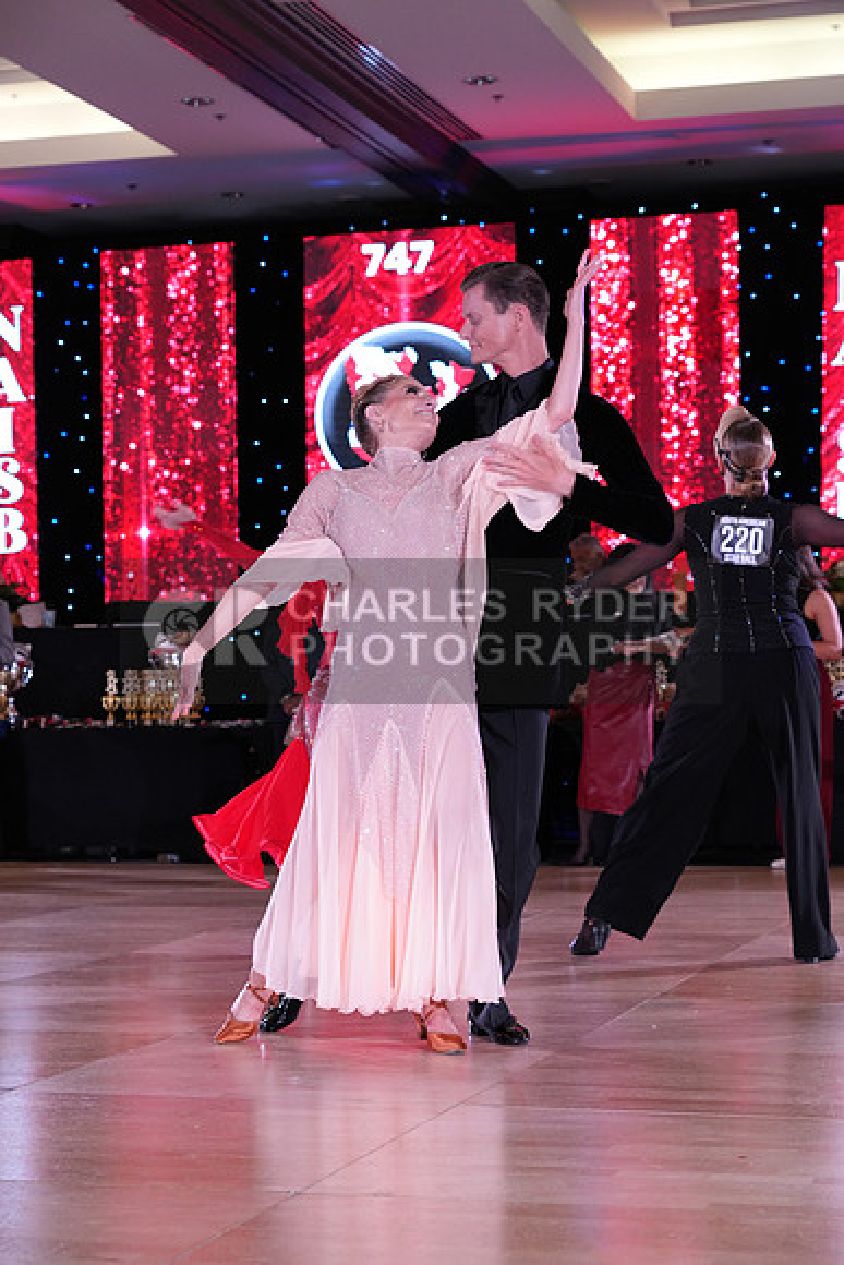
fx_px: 2460
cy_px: 632
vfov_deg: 28.8
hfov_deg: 19.5
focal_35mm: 70
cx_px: 422
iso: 2500
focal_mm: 70
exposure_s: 1/250
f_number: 5
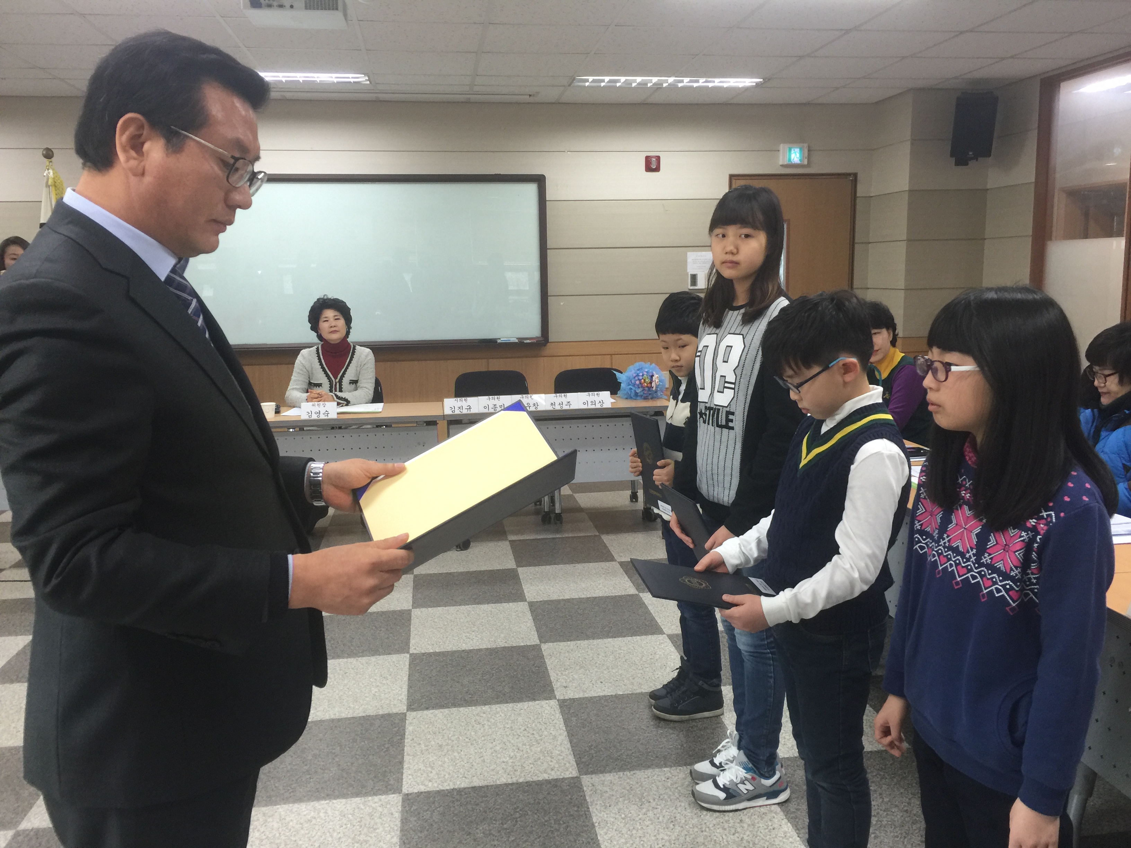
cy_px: 424
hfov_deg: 61.7
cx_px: 566
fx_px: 948
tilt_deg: -8.9
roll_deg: +0.2
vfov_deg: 48.2
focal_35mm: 29
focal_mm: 4.15
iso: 50
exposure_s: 1/30
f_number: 2.2
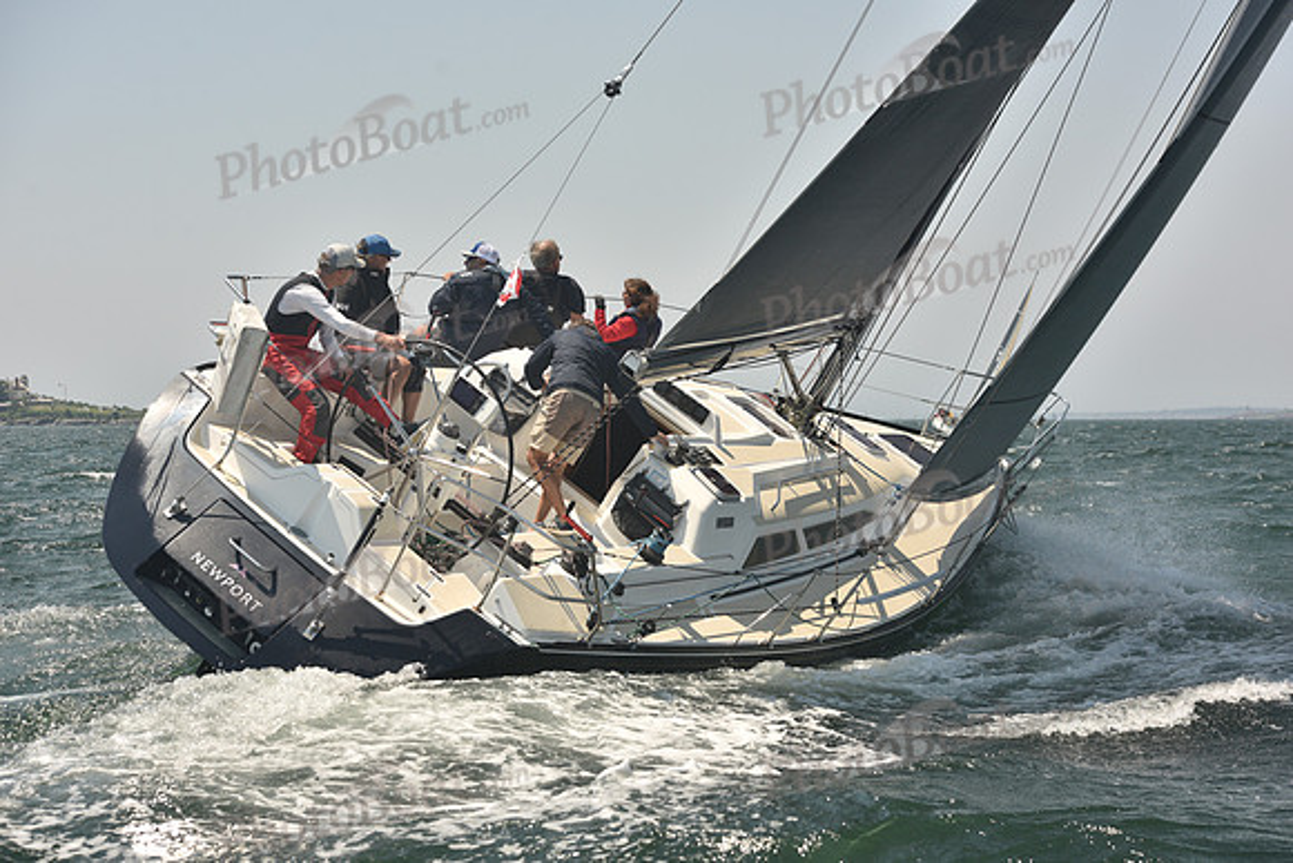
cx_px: 646
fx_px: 2515
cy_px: 432
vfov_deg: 19.5
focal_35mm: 70
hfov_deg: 28.8
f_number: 6.3
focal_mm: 70
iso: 250
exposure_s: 1/640
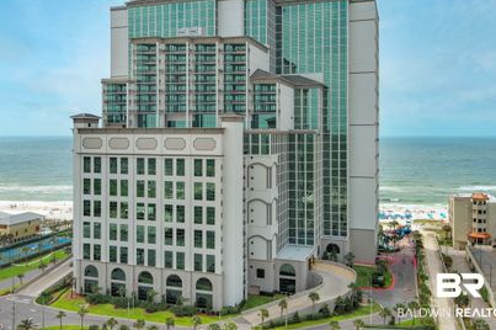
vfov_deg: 36.7
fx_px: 496
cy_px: 135
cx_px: 229
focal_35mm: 36
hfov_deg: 53.1
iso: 100
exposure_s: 1/1600
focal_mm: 10.57
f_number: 6.3
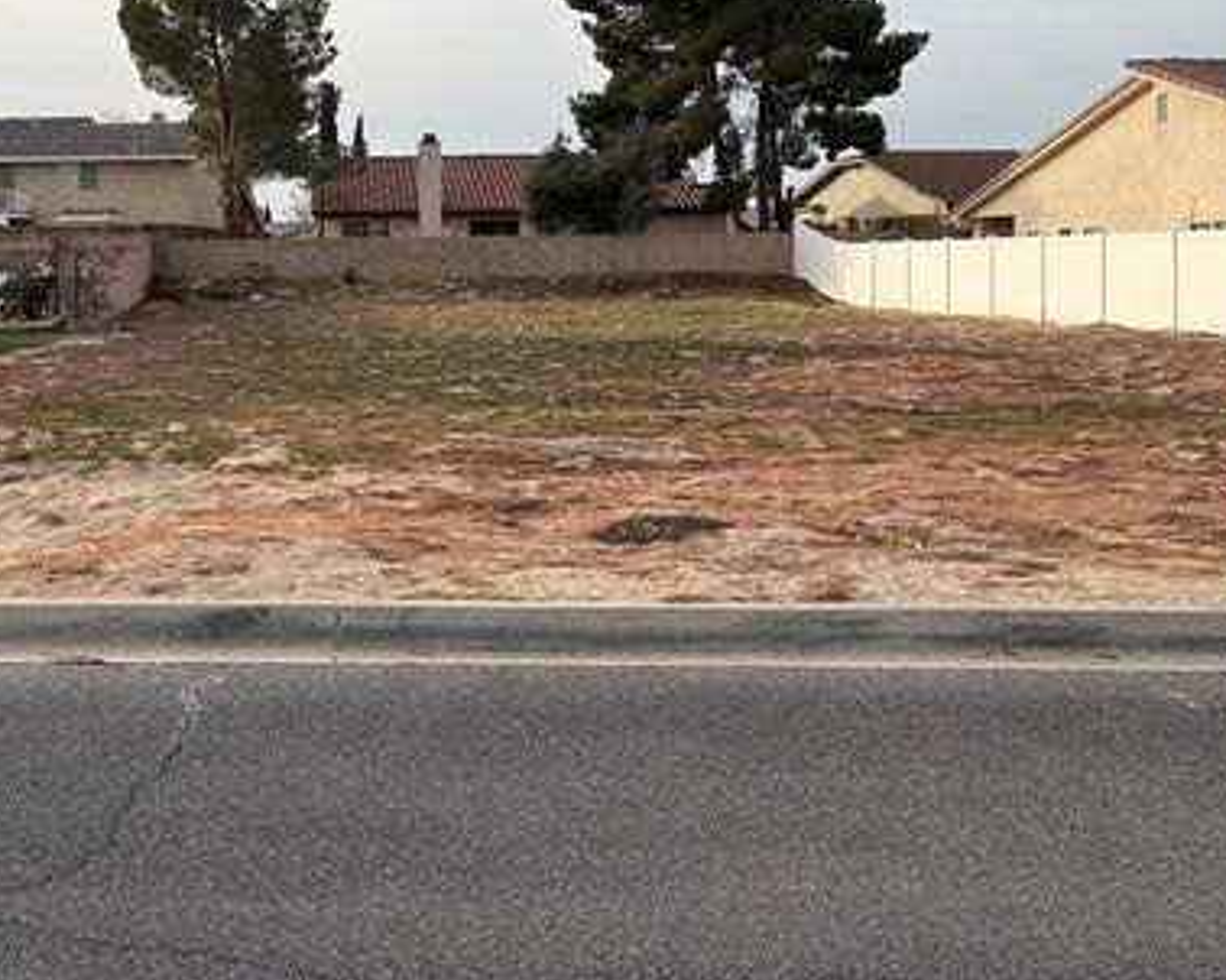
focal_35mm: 43
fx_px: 1559
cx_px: 285
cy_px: 289
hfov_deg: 41.5
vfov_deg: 34.4
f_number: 1.6
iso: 50
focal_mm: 5.96
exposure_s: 1/2208
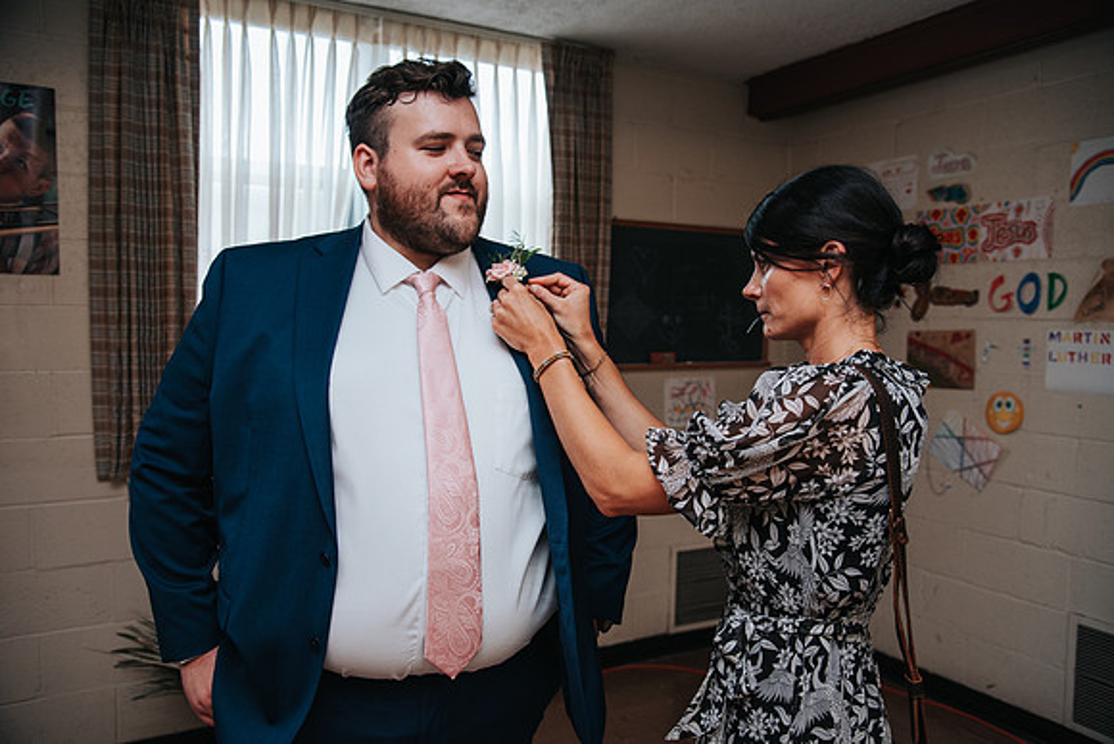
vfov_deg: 43.6
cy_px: 372
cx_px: 557
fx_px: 929
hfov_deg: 61.9
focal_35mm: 30
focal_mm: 30
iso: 800
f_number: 4
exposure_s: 1/200
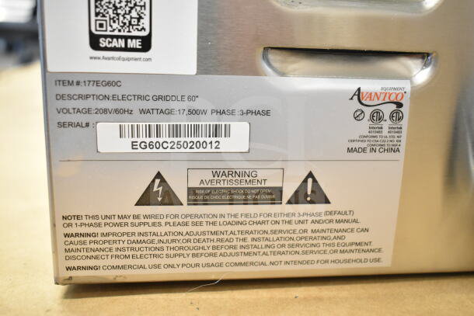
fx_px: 514
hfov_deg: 49.5
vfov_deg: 34.2
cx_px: 237
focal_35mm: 39
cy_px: 158
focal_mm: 26
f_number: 4
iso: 3600
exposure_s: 1/40
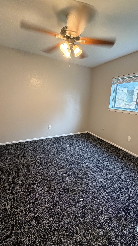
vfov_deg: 99.4
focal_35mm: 16
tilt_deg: -12.5
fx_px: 104
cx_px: 77
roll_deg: -2.9
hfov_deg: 66.9
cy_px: 123
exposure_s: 1/60
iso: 250
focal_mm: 2.22
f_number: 2.2
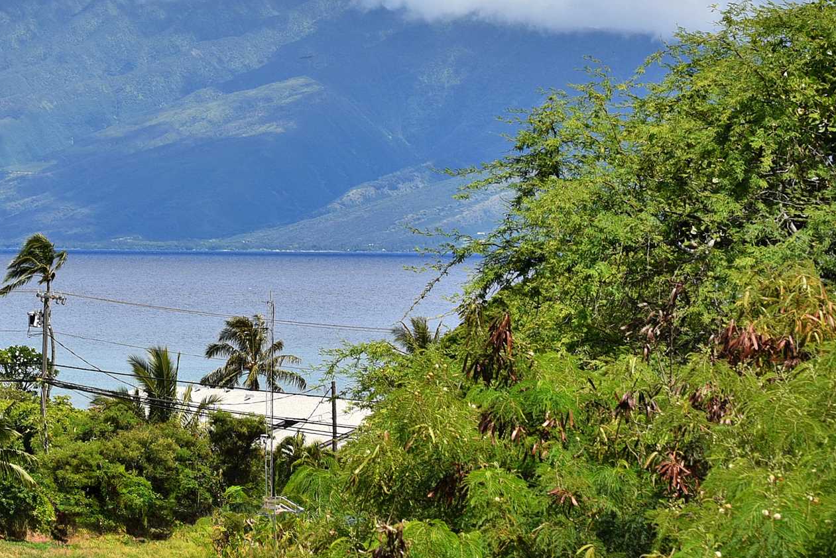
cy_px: 190
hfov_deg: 9.9
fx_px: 4809
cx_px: 0
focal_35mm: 207
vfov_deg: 6.6
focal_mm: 85
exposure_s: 1/200
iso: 100
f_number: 11
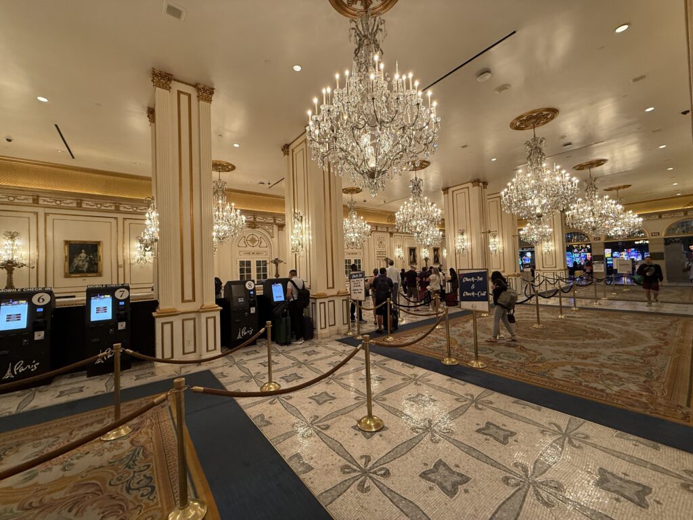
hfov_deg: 102.1
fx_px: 280
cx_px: 346
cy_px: 260
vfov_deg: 85.7
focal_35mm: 14
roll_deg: +1.8
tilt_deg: +2.2
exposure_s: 1/60
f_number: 2.2
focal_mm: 2.22
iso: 200
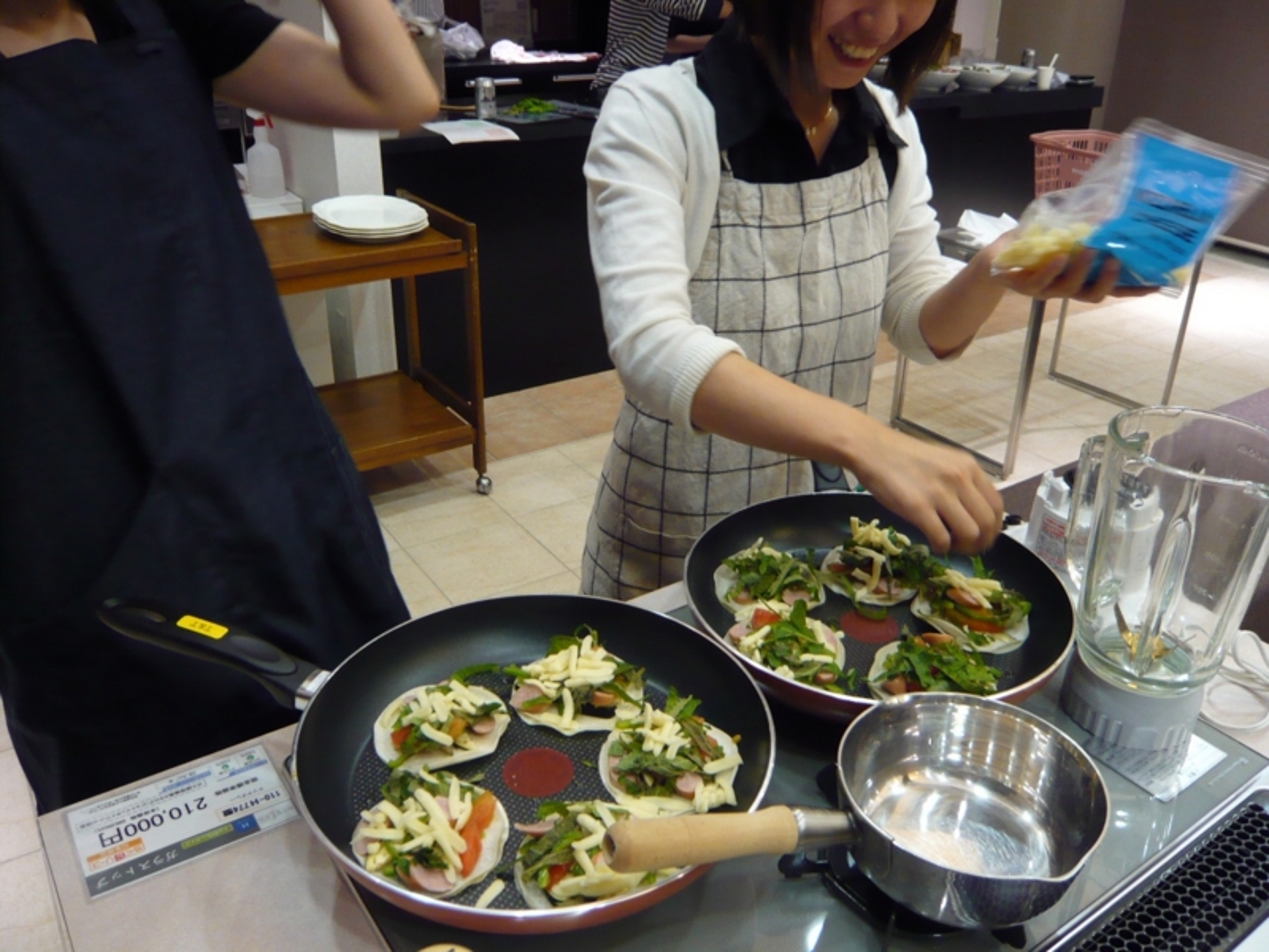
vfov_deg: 49.7
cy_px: 476
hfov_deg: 63.4
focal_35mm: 28
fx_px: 1026
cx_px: 634
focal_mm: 4.6
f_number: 2.8
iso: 200
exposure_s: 1/30
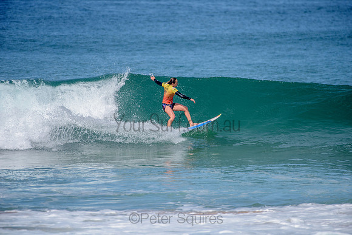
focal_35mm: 500
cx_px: 176
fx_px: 4890
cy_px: 118
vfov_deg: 2.8
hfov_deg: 4.1
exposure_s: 1/2500
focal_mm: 500
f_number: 6.3
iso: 250
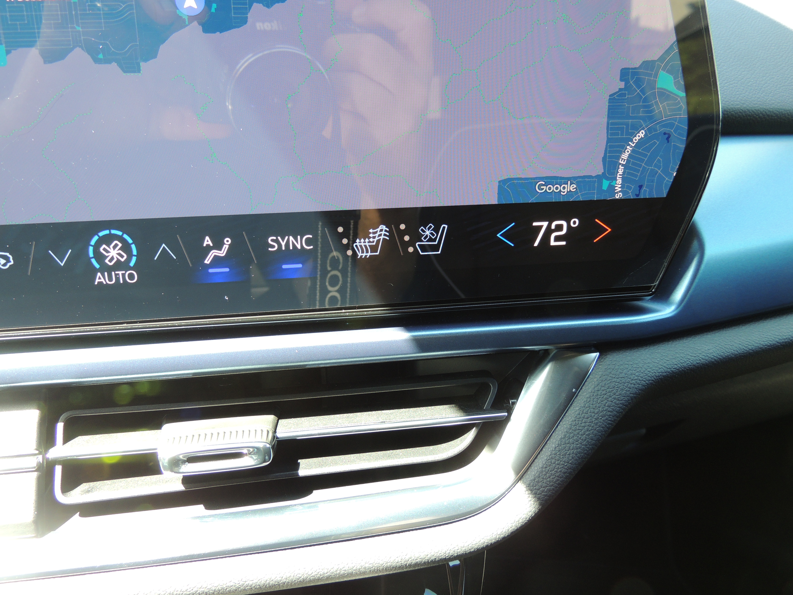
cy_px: 298
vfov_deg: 46.8
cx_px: 396
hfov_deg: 60.0
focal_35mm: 30
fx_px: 687
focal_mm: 5.3
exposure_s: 1/30
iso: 140
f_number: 3.1
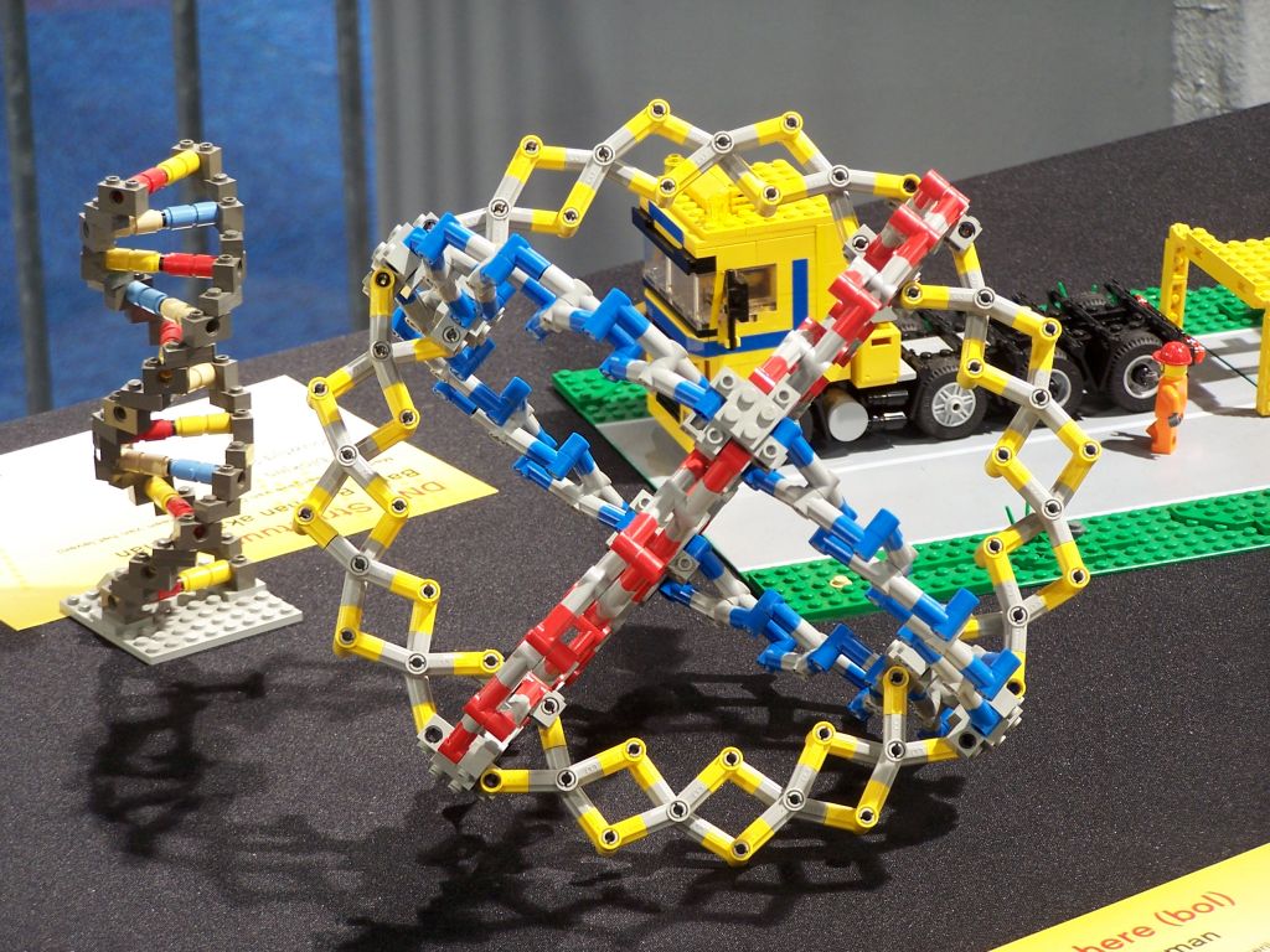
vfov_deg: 10.7
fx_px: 5100
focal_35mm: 139
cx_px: 635
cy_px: 476
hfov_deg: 14.2
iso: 80
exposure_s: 1/2
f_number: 3.2
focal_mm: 23.1
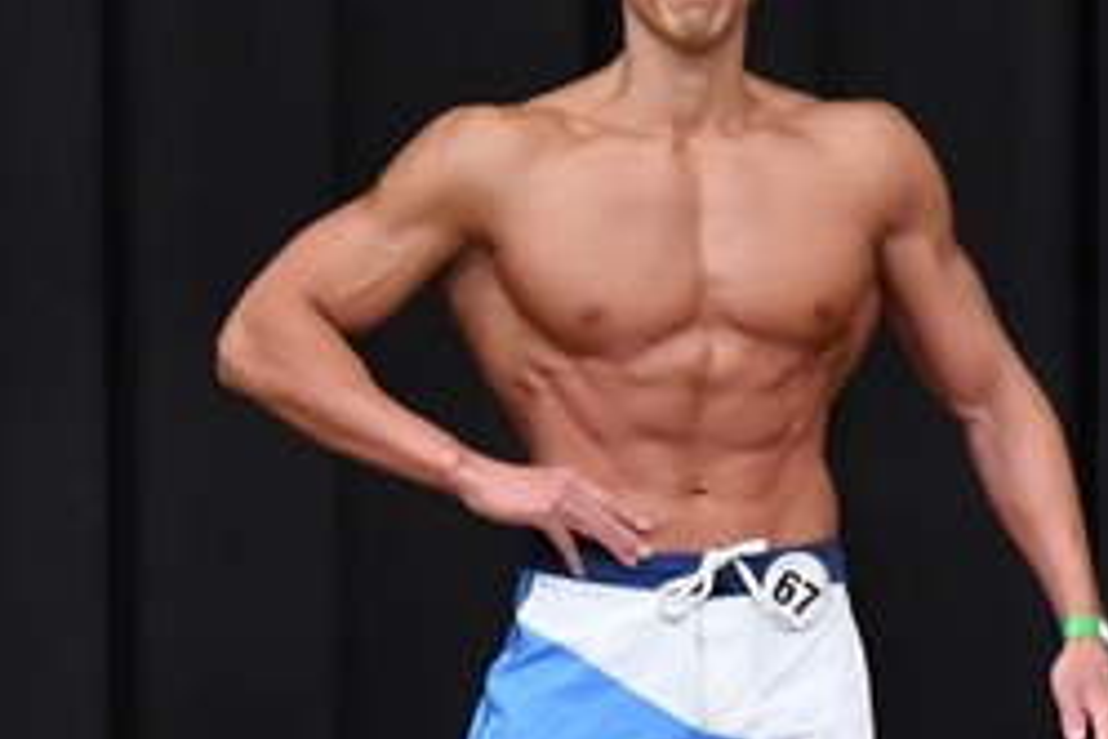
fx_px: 21574
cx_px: 1115
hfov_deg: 2.9
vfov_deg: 2.0
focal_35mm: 701
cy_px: 752
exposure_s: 1/400
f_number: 5.6
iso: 8000
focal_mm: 150
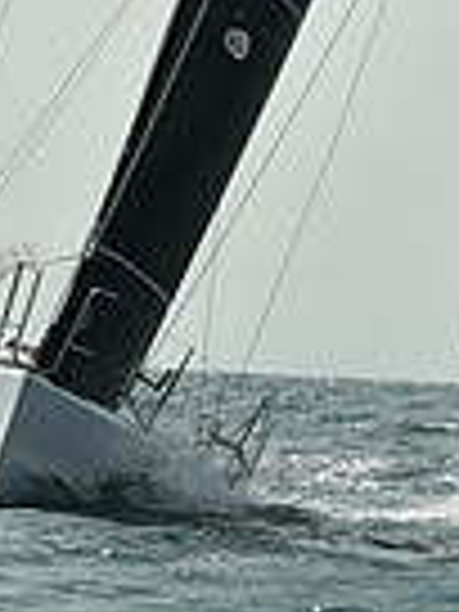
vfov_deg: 5.6
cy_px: -432
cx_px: 272
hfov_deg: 4.3
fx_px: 6170
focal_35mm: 349
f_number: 10
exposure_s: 1/1600
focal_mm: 85
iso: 320
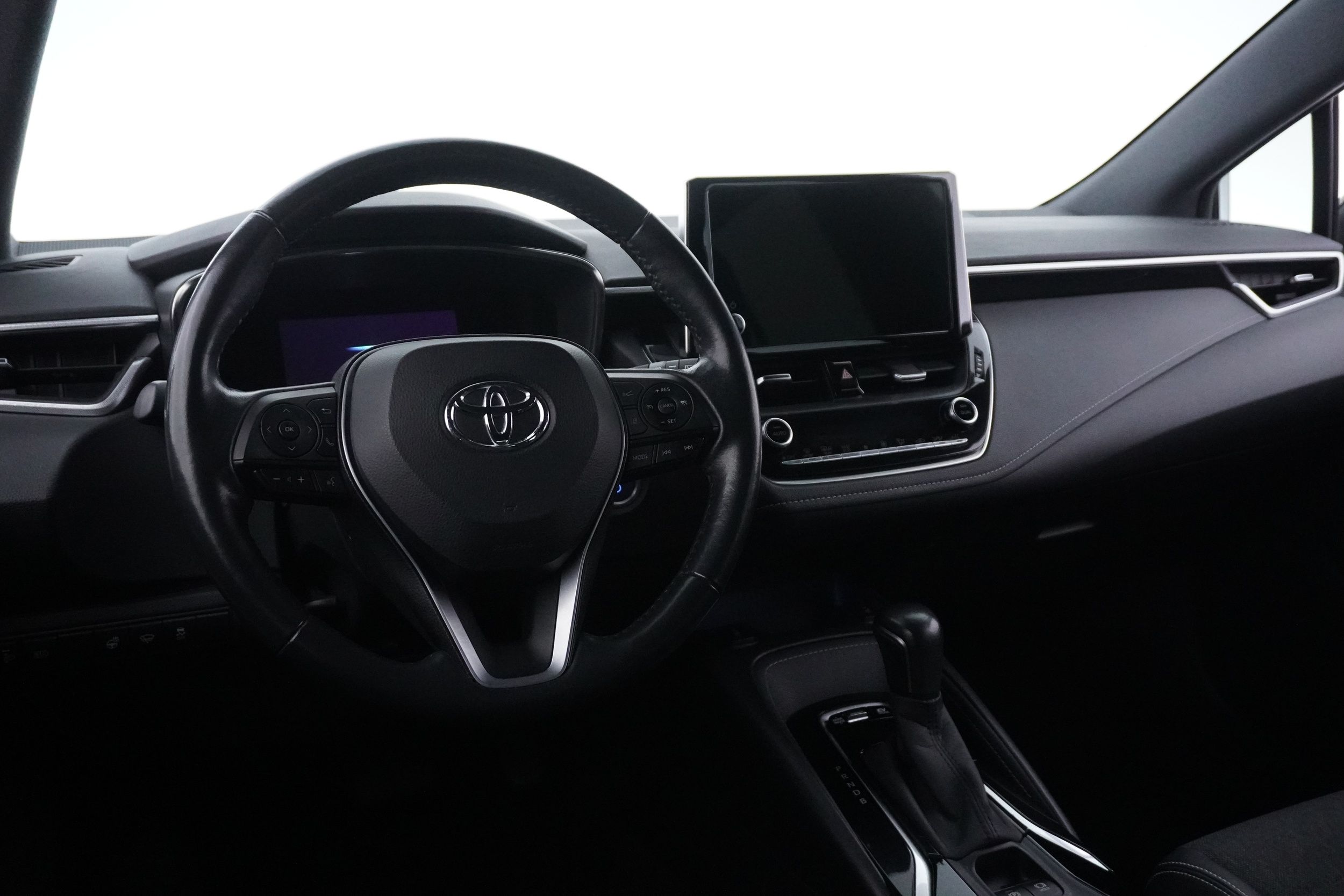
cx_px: 672
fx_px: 1288
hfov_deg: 55.1
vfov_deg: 38.4
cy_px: 448
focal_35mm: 34
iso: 6400
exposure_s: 1/80
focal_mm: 23
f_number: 4
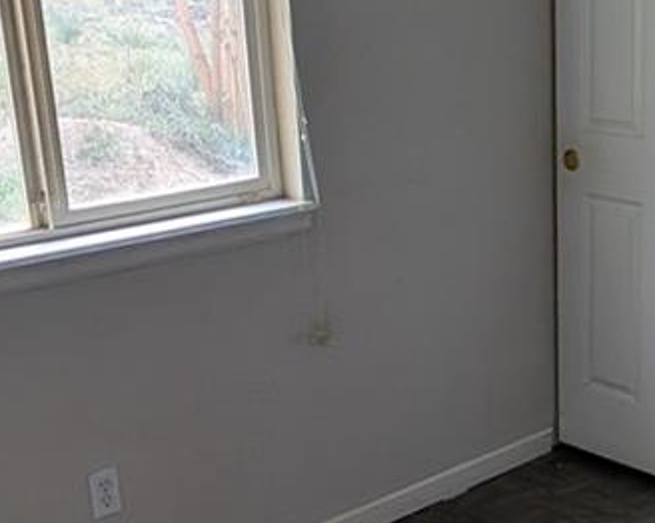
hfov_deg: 32.0
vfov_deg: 26.6
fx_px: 1104
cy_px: 315
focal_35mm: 57
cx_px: 545
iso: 59
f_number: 1.7
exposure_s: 1/60
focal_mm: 2.02
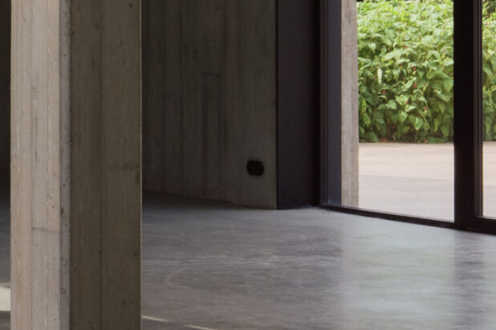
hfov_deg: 8.7
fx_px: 3071
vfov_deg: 6.1
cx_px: -498
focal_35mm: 223
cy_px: -231
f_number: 22
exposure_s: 1/24
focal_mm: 54
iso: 500
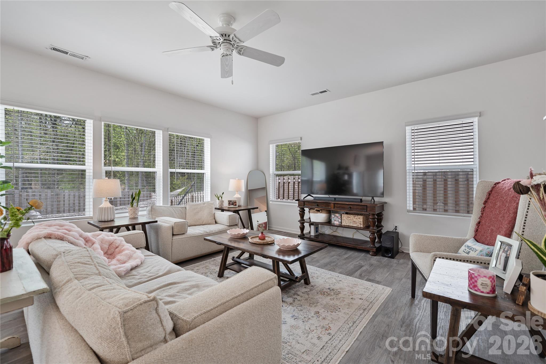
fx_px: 227
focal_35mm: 15
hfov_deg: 100.4
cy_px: 182
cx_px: 273
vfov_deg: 77.3
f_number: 4
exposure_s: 1/6
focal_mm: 15
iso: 100
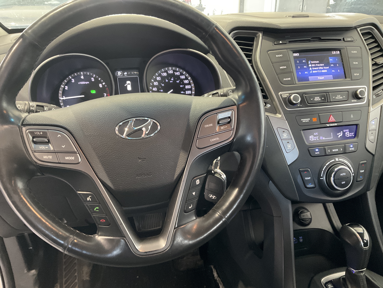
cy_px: 144
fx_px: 321
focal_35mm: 29
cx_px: 192
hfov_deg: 61.7
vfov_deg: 48.2
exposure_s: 1/40
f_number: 1.8
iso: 320
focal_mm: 3
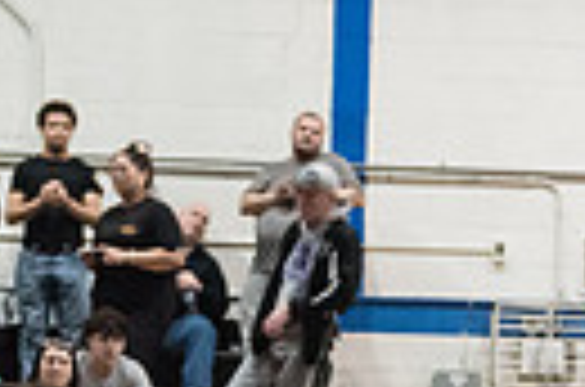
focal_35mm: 179
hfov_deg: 11.4
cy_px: 826
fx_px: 2902
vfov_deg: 7.3
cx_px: 549
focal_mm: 40
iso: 8000
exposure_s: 1/320
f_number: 3.2
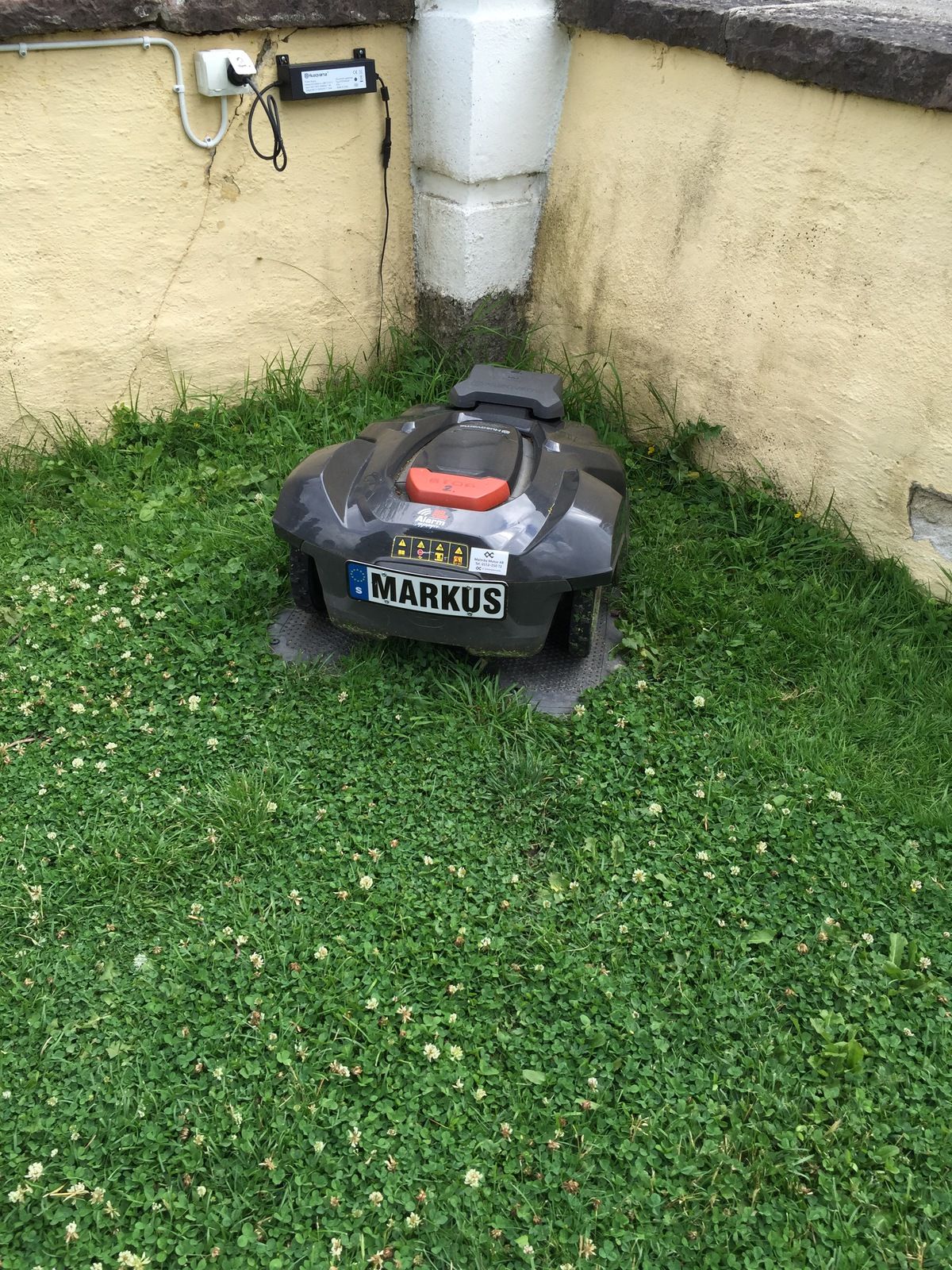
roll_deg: -0.8
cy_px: 635
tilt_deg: -33.8
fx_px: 1063
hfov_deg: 48.2
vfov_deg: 61.7
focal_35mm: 29
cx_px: 476
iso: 32
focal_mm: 4.15
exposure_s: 1/557
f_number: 2.2
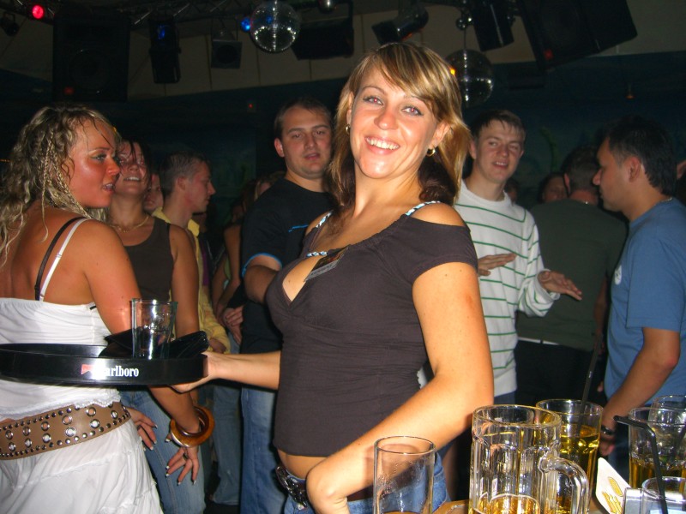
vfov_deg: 37.7
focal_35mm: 38
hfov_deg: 49.0
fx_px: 753
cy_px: 257
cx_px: 343
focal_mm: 7.9
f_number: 2.8
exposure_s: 1/60
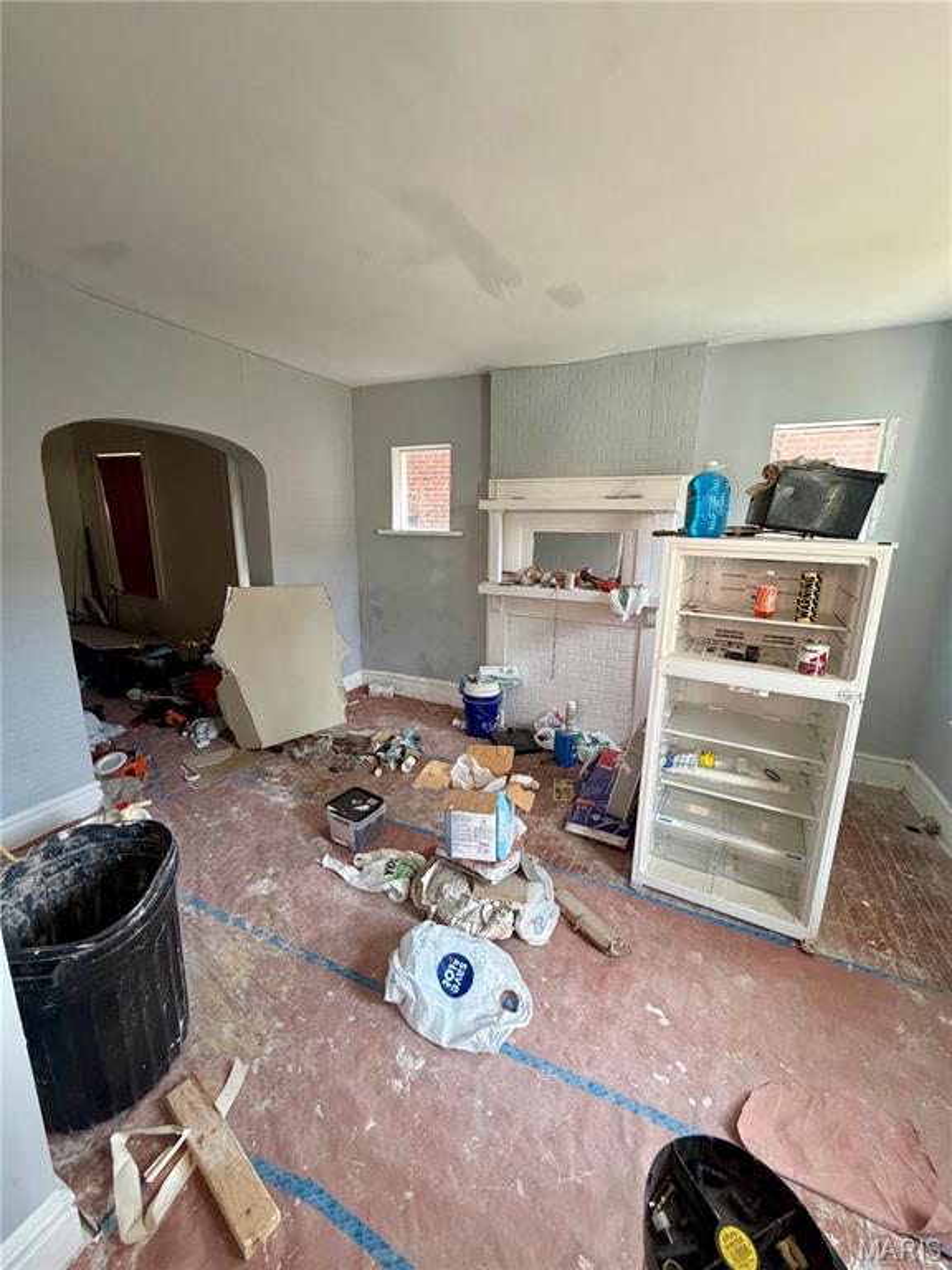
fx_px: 513
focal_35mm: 14
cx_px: 476
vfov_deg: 102.1
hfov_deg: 85.7
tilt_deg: -12.9
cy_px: 635
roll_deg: -1.0
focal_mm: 2.22
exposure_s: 1/94
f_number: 2.2
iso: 320
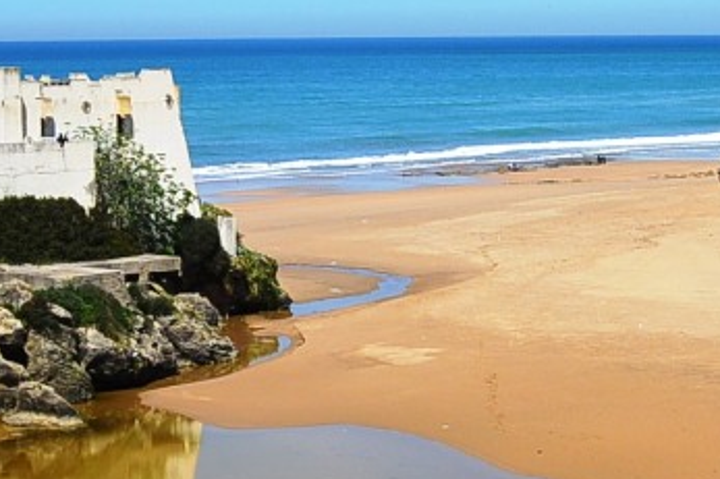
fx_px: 2599
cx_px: 498
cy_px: 271
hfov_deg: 15.7
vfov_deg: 10.5
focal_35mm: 130
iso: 100
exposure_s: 1/800
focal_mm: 16.6
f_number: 5
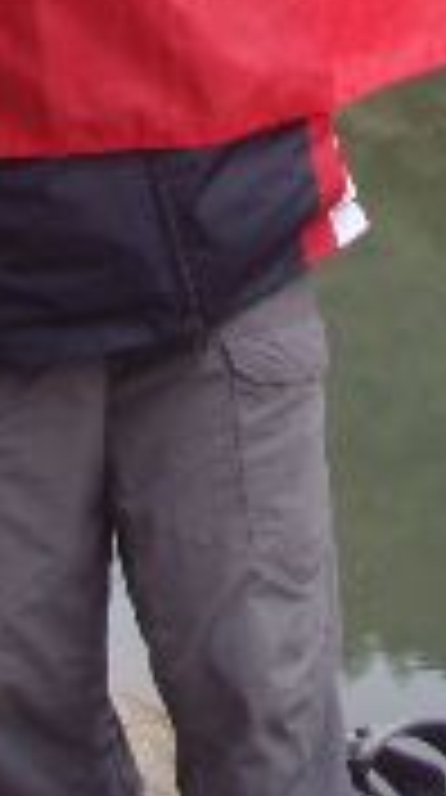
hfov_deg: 7.8
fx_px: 3252
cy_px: -247
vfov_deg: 13.5
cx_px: 392
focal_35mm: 154
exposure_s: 1/180
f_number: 3.5
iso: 80
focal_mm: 6.6
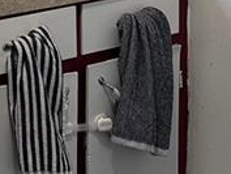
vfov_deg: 10.2
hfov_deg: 12.2
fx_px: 928
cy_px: -109
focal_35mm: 139
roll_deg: +1.3
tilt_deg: -5.2
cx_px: -264
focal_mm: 6.76
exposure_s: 1/60
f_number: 1.78
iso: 250
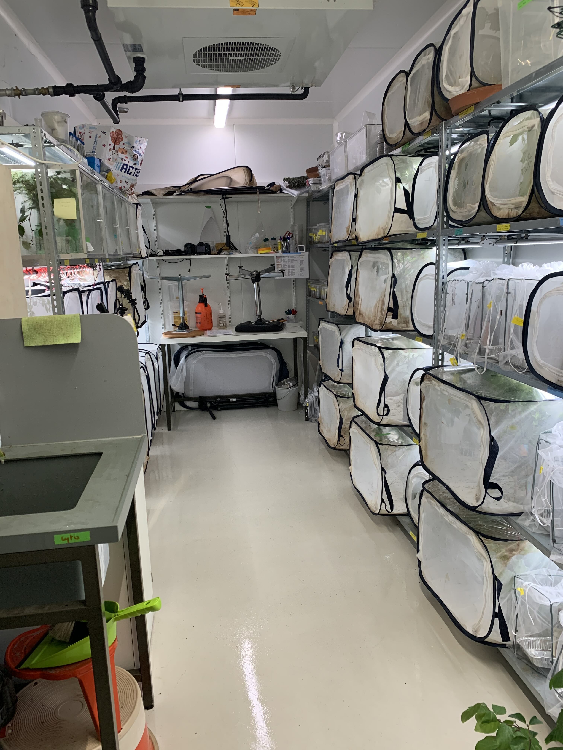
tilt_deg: -10.1
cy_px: 375
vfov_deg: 67.3
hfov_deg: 53.1
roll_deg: +1.4
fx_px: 564
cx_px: 282
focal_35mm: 26
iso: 100
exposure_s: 1/117
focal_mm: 4.25
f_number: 1.8
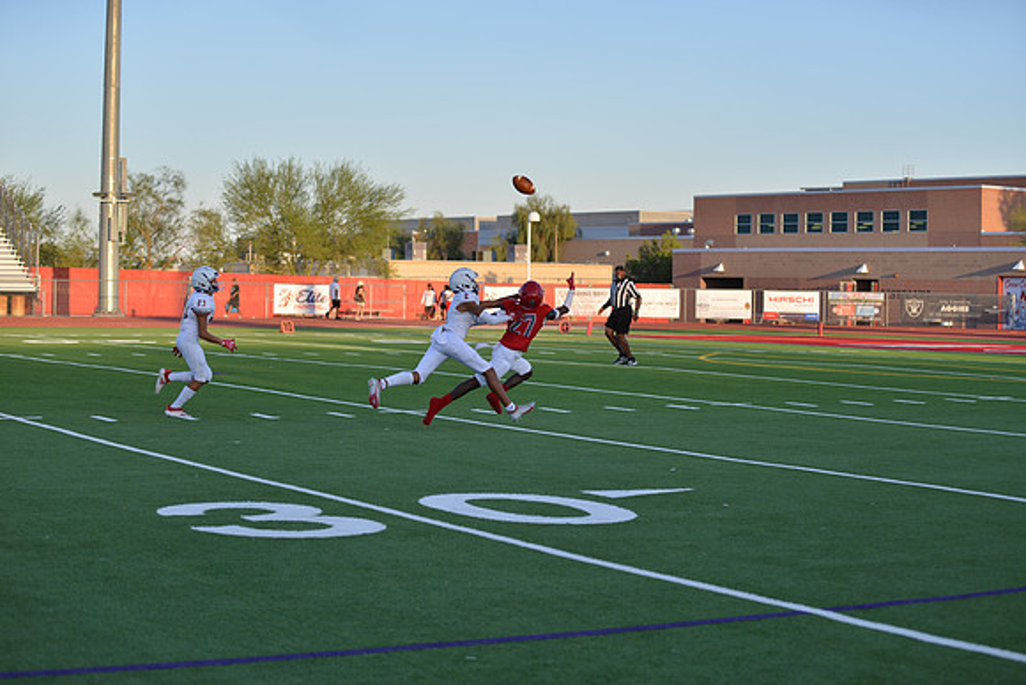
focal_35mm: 70
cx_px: 513
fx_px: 1995
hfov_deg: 28.8
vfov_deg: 19.5
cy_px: 342
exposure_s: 1/1000
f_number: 2.8
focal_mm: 70
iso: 140
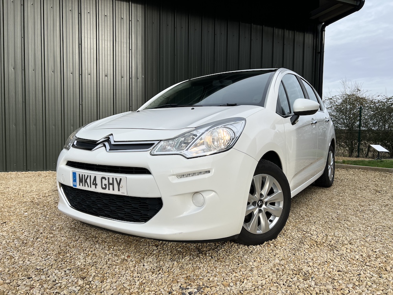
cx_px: 196
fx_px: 295
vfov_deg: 53.1
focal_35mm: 26
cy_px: 148
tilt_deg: -3.3
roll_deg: -0.1
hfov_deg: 67.3
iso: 50
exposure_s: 1/1621
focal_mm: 5.7
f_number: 1.5
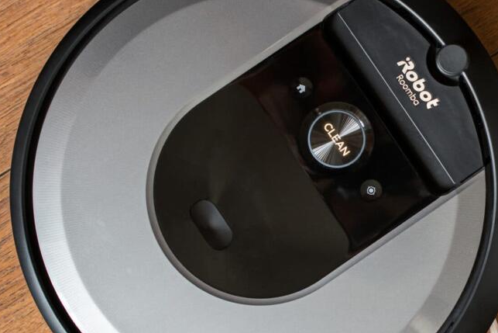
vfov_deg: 12.2
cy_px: 160
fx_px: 1550
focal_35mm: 112
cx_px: 429
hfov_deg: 18.0
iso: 800
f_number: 4
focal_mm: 40
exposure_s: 1/100
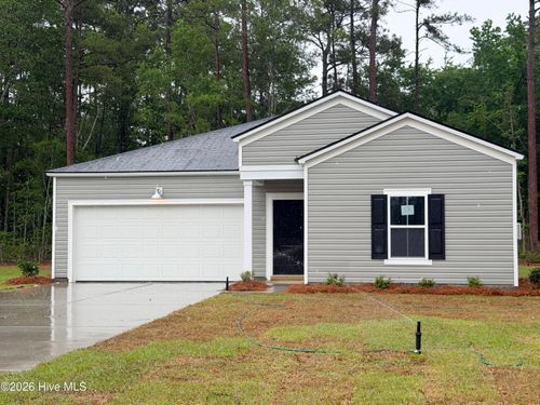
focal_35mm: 48
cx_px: 270
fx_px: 749
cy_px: 202
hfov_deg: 39.7
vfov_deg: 30.3
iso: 64
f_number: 1.78
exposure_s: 1/865
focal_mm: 6.76
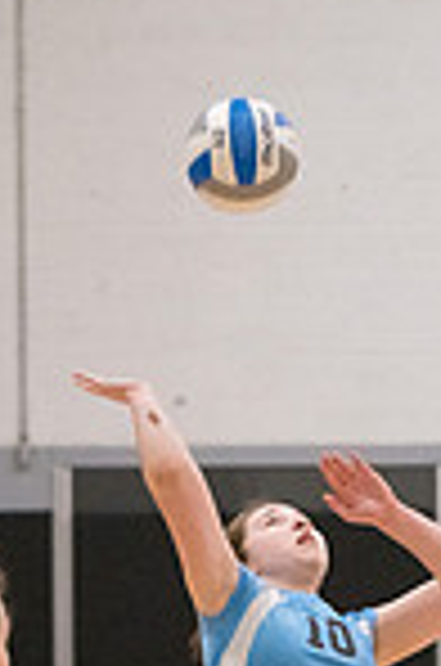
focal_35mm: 320
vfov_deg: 6.4
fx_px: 5907
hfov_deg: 4.3
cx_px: 297
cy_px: 873
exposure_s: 1/800
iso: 8000
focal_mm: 105
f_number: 4.5
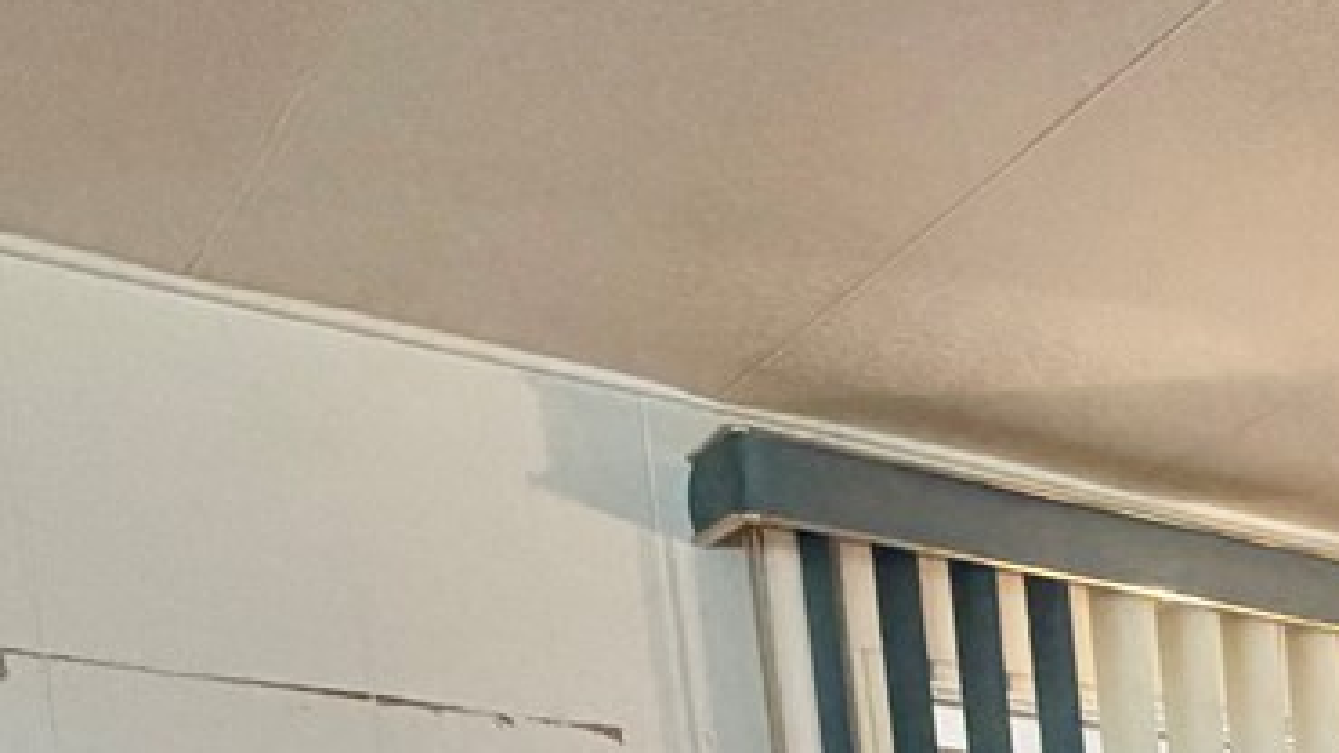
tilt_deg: -6.9
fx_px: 2343
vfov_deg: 14.6
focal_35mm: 66
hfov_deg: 20.1
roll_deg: +1.5
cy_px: 1571
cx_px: 2548
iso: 250
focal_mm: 2.22
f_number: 2.2
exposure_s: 1/120
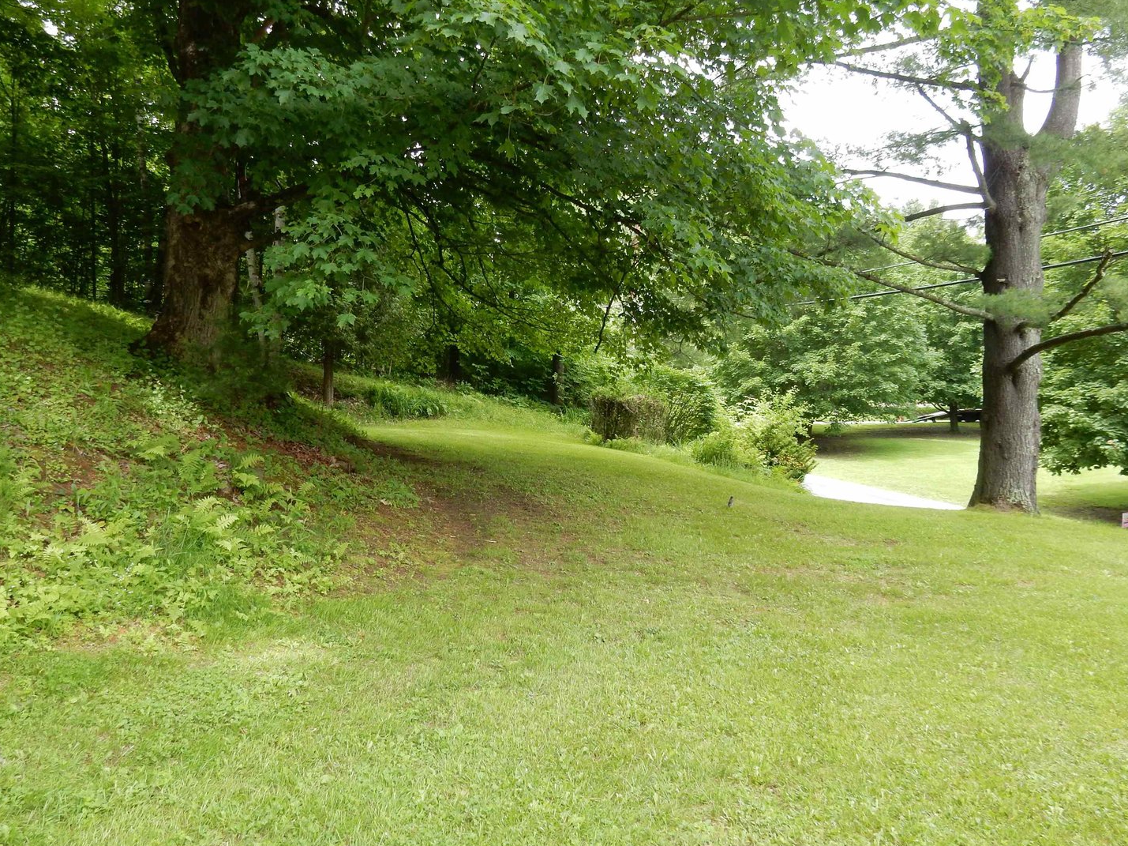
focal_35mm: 28
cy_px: 406
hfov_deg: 63.4
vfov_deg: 49.7
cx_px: 550
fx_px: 912
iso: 220
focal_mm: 4.5
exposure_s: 1/250
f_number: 3.7
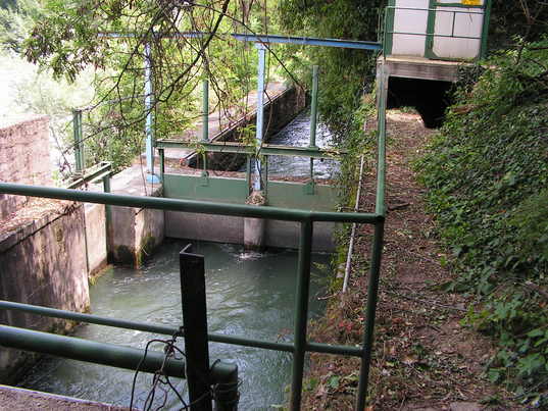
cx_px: 274
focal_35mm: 36
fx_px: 570
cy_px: 206
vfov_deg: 39.7
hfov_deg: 51.3
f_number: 4.8
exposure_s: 1/60
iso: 64
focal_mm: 6
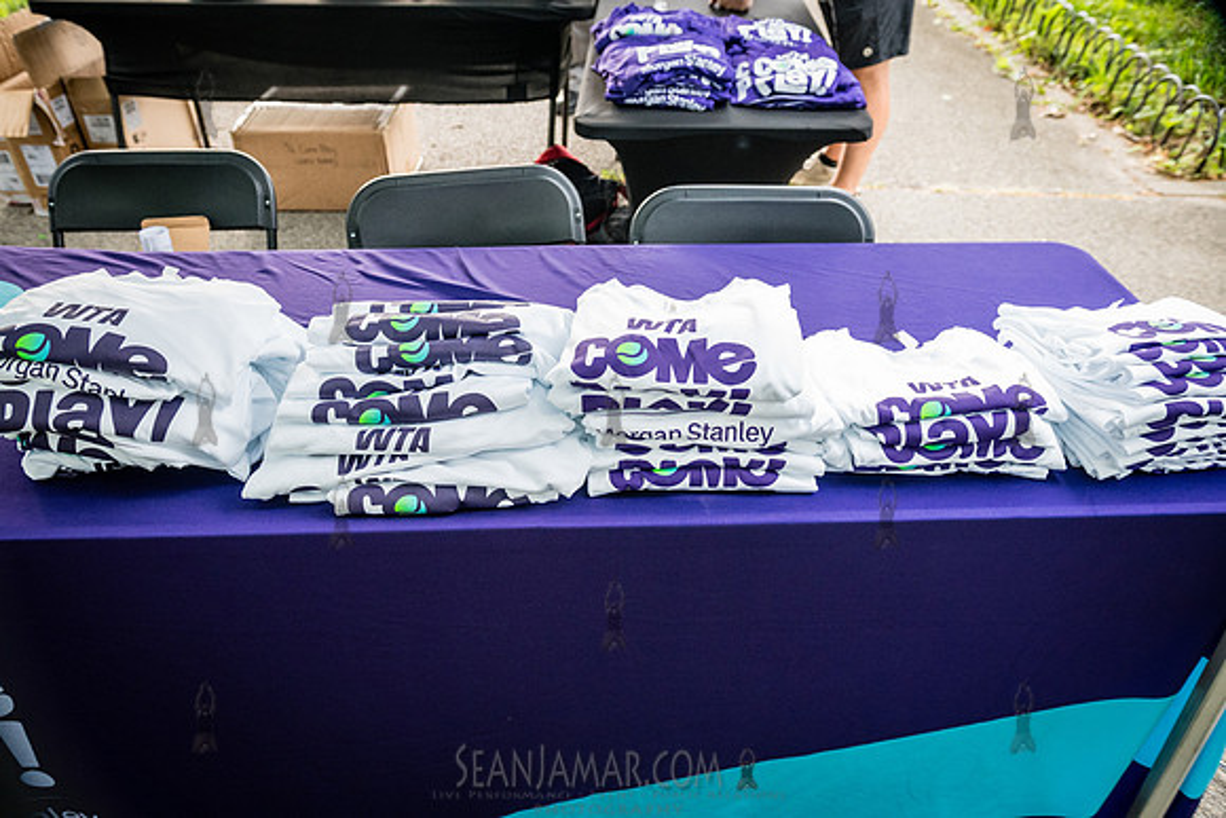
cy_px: 409
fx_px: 920
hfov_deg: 67.4
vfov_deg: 48.0
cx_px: 613
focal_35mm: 27
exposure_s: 1/200
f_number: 4.5
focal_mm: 27
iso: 2500
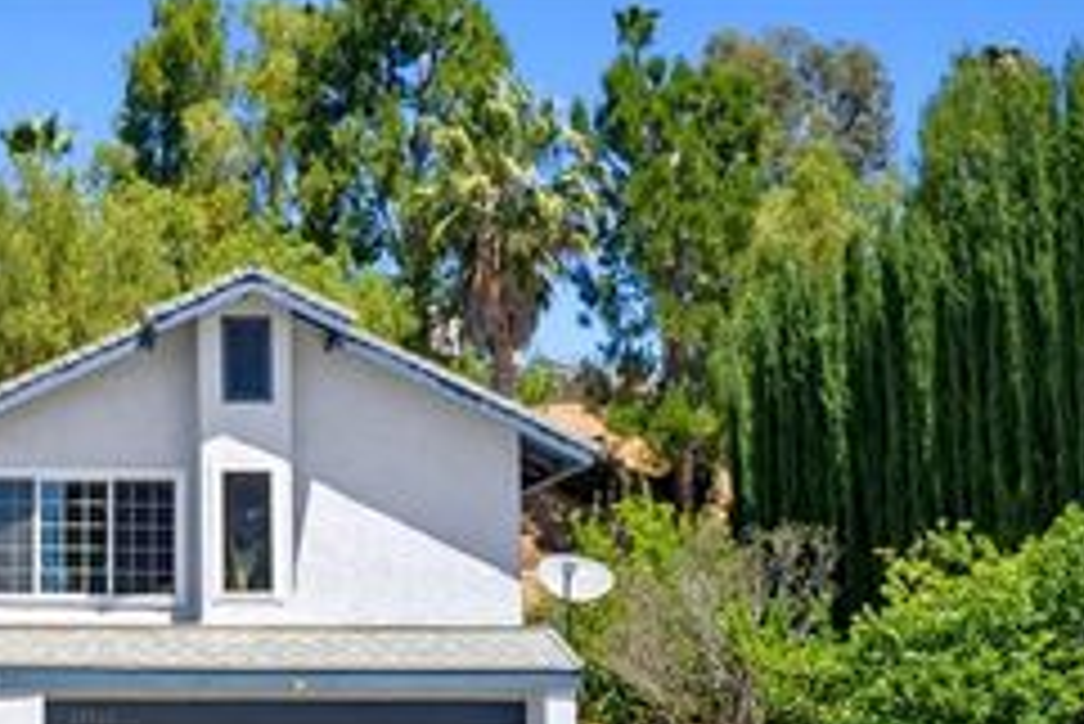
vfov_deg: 22.5
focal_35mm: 58
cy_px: 735
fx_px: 1747
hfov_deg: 31.9
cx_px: 4
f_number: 11
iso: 100
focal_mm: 10.3
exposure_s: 1/50
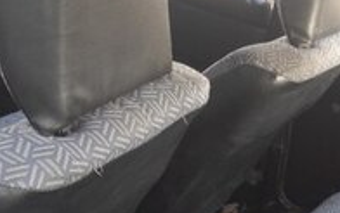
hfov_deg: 26.7
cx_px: 291
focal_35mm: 75
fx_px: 696
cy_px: 331
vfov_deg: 15.8
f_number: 1.9
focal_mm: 3.7
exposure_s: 1/33
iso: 50
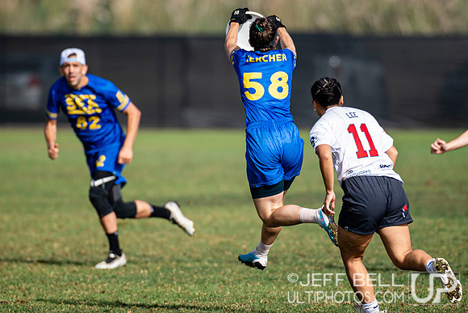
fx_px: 7235
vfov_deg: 2.5
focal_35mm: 556
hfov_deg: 3.7
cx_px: 234
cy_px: 126
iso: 100
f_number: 3.2
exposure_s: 1/1250
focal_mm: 300
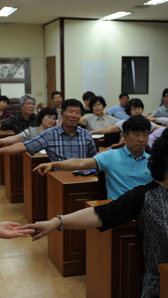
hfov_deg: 19.1
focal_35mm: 63
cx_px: 85
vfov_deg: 33.3
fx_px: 499
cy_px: 149
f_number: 3.5
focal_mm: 40
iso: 200
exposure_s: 1/50
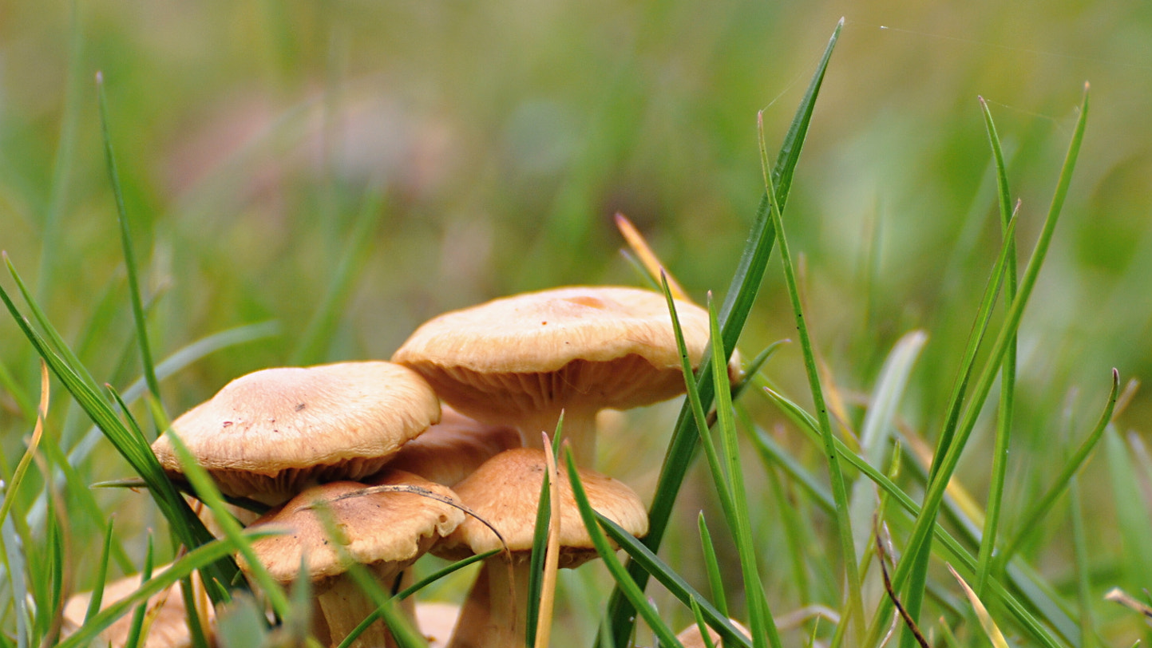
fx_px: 20407
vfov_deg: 1.8
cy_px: 511
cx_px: 446
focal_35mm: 668
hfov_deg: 3.2
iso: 400
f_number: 8
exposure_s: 1/160
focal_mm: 300
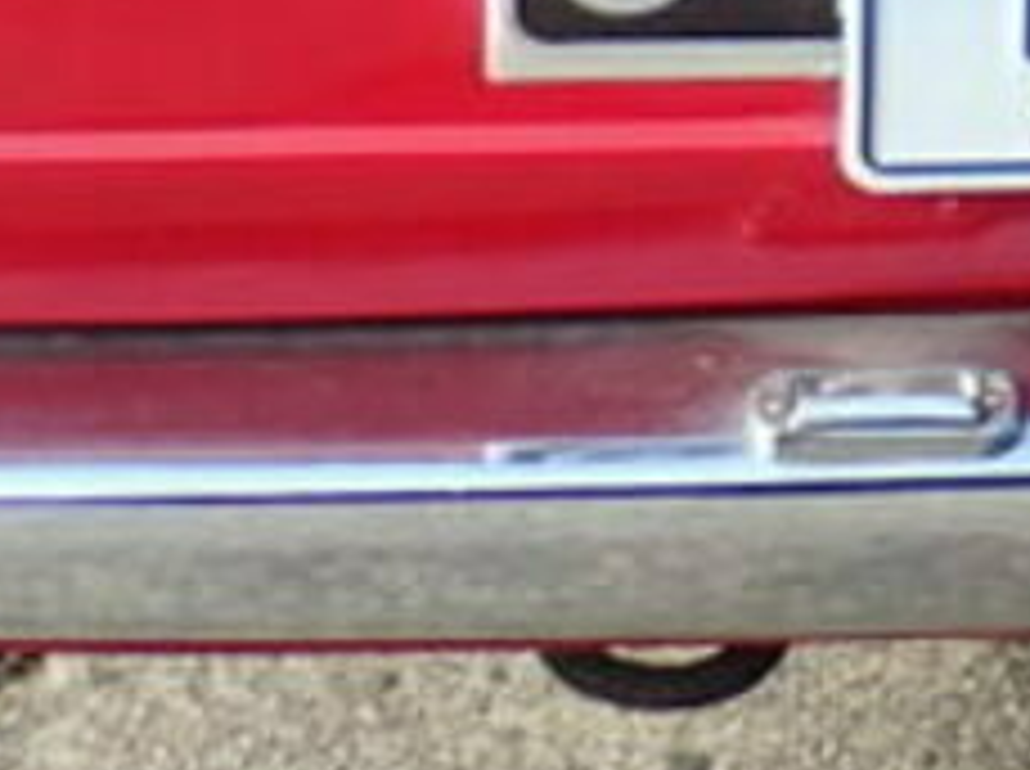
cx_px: 1282
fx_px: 6863
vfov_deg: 6.1
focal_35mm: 231
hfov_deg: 8.5
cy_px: -1063
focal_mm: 7.84
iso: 100
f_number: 2.9
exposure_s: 1/100
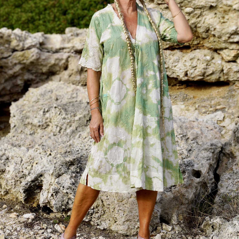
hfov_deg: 31.6
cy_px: 108
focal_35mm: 54
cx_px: 119
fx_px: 422
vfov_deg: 31.6
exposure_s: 1/400
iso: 100
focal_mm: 28
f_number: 5.6
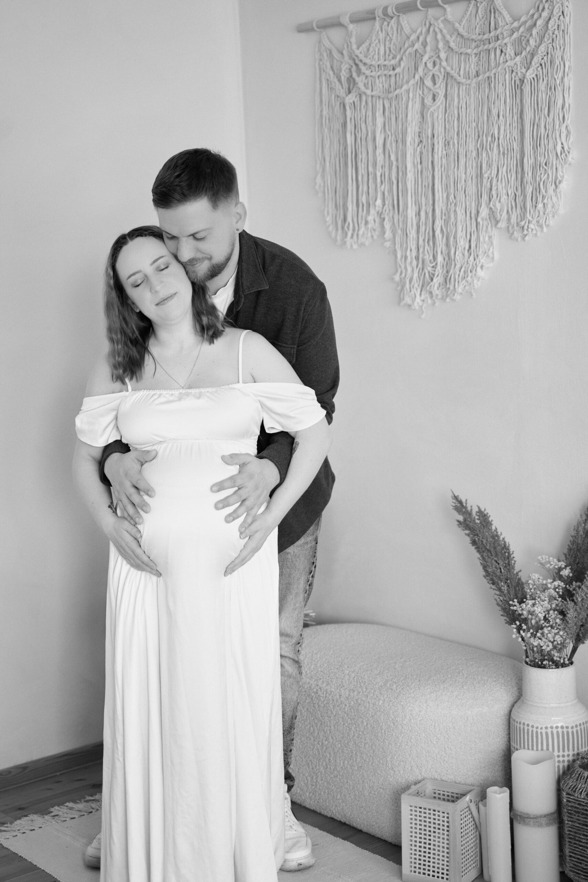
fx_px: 1543
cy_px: 441
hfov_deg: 21.6
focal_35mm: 63
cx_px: 294
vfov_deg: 31.9
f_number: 3.2
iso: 1000
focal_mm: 63
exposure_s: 1/125
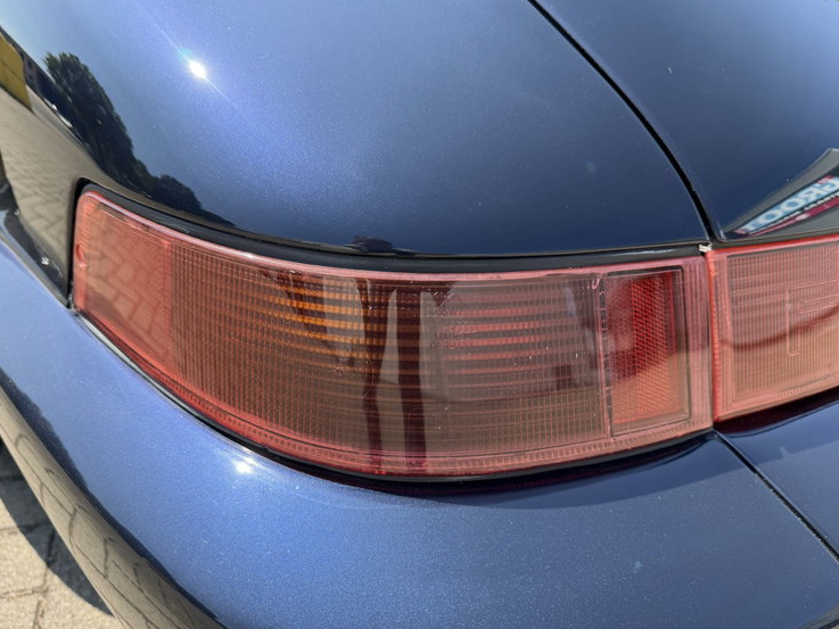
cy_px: 314
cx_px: 411
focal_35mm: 25
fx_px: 606
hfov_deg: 69.4
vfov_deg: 54.9
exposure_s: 1/1230
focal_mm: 6.76
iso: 100
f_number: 1.78
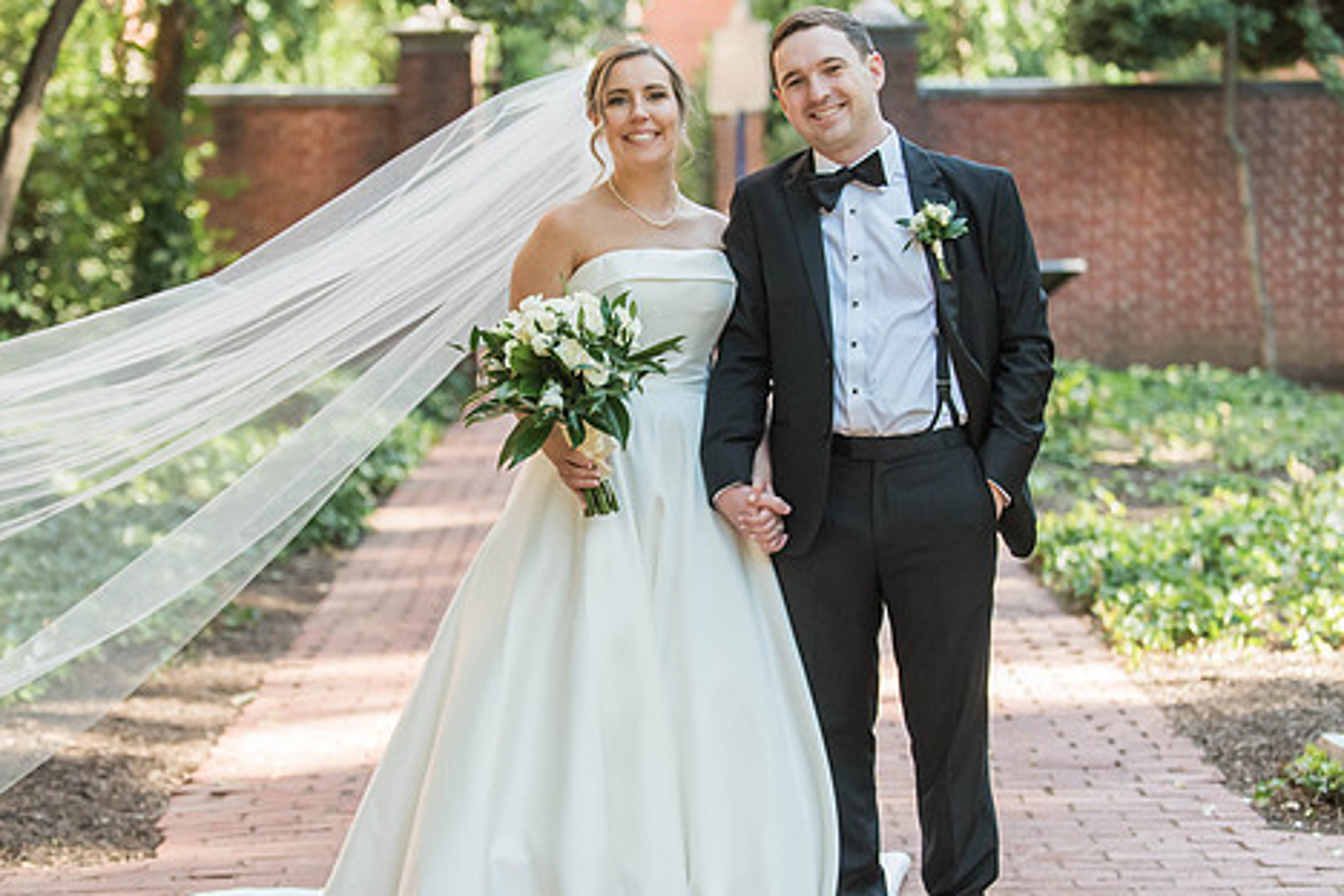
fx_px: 3472
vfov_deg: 14.7
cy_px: 455
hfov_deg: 21.9
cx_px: 663
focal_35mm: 93
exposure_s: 1/2500
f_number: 2.8
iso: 2000
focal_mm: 70
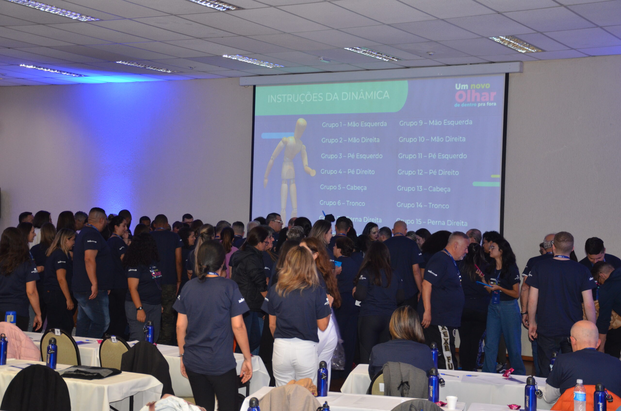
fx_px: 981
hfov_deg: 35.1
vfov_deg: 23.7
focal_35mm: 57
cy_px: 206
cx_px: 310
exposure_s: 1/60
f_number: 4.2
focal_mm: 38
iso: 800
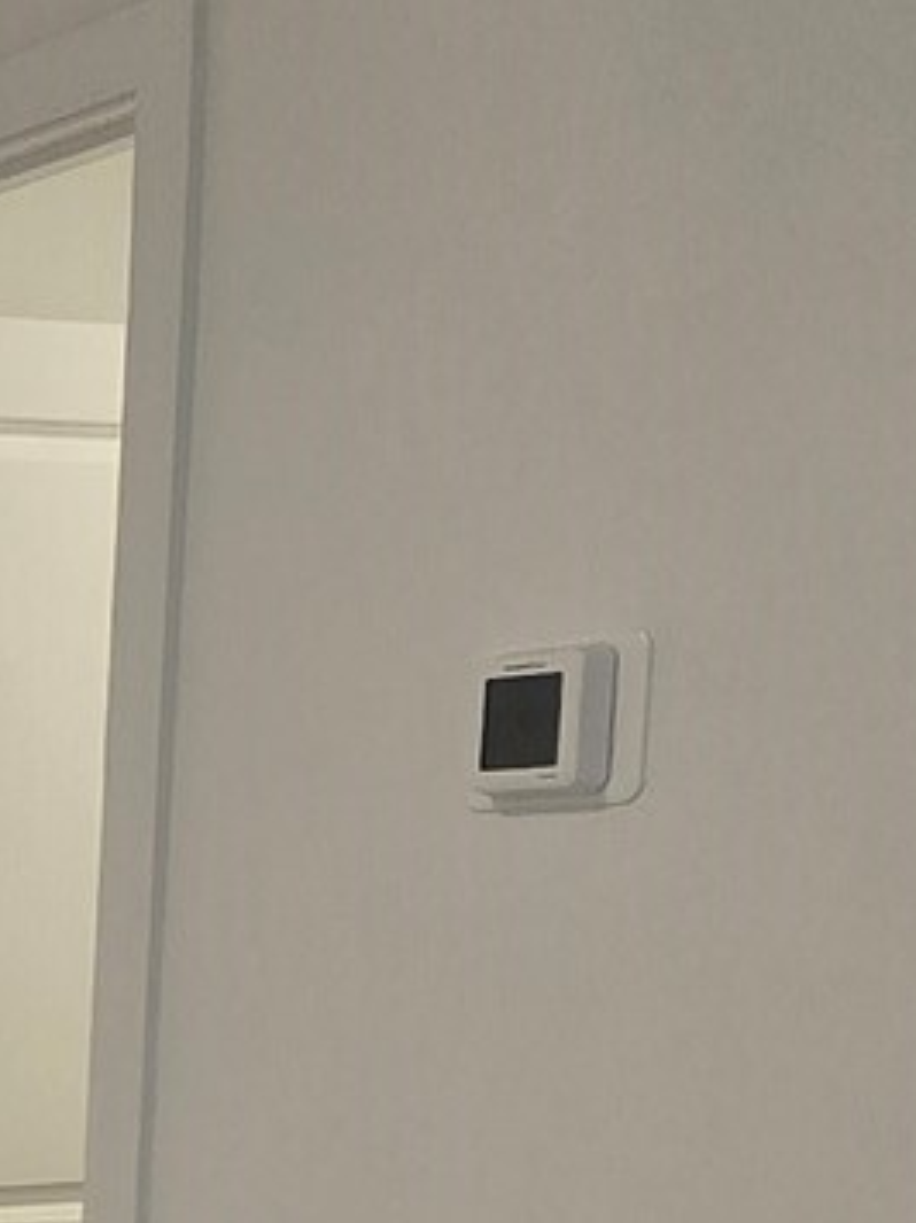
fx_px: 2648
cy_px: 1426
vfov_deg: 23.9
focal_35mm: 75
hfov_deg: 15.1
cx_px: -1023
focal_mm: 2.2
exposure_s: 1/60
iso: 125
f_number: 2.2
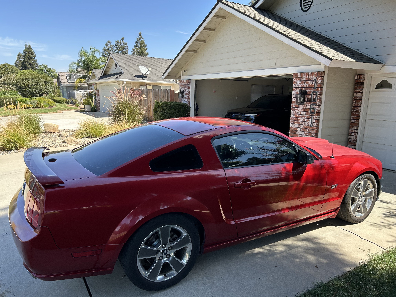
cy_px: 148
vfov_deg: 53.1
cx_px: 198
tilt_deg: -10.0
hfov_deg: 67.3
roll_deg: -1.0
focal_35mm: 26
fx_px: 297
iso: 50
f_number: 1.5
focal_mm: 5.7
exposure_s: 1/1183
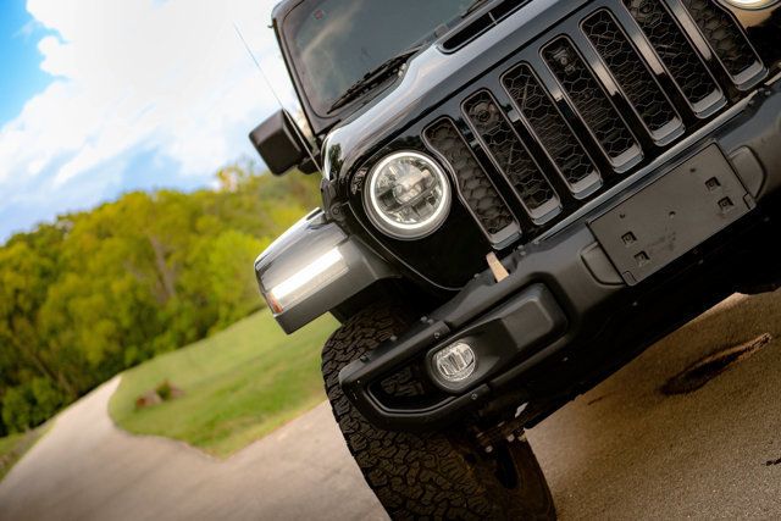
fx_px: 1519
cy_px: 260
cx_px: 390
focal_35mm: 70
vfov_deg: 19.5
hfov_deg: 28.8
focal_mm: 70
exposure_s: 1/500
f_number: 4
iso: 800
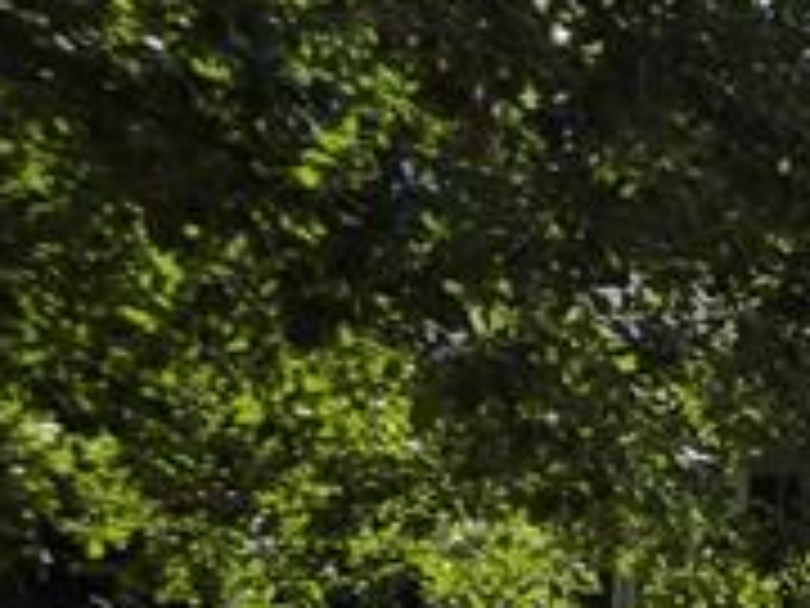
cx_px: 1674
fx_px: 1732
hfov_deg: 17.5
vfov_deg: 18.4
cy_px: 815
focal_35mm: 74
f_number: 1.9
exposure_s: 1/1584
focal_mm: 2.2
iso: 40
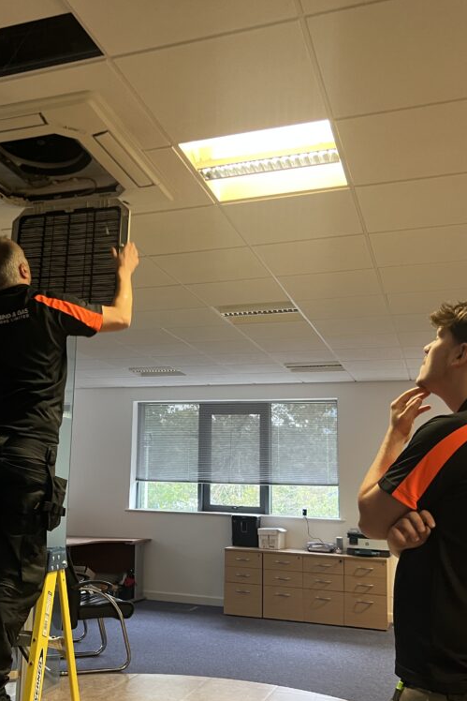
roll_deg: -1.7
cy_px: 358
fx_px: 720
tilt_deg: +10.0
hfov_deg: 35.5
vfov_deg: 51.9
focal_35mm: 37
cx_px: 145
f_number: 1.5
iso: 250
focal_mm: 5.7
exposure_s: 1/50
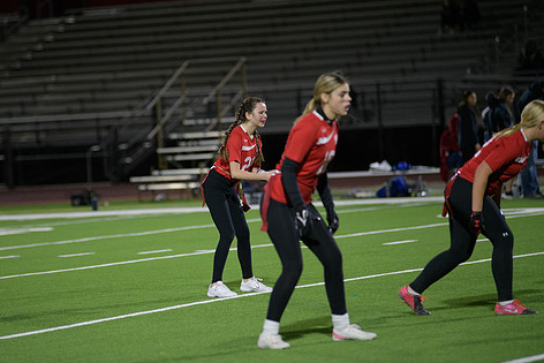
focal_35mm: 221
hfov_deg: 9.3
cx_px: 216
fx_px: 3340
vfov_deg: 6.2
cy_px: 171
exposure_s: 1/640
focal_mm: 180
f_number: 2.8
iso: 2500
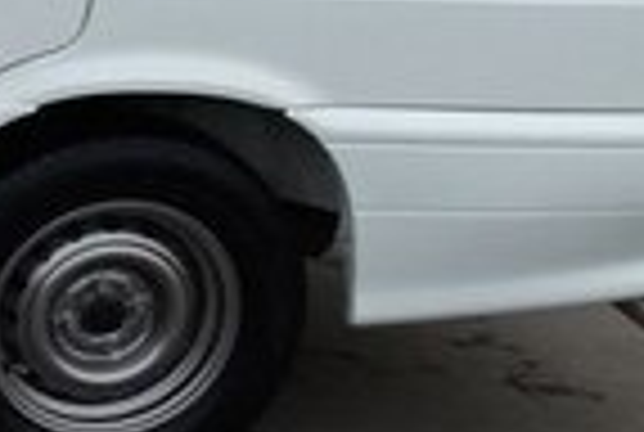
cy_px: 358
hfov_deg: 13.1
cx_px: -667
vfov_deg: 10.2
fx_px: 2402
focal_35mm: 134
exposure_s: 1/637
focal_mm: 3.7
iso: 64
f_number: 1.9
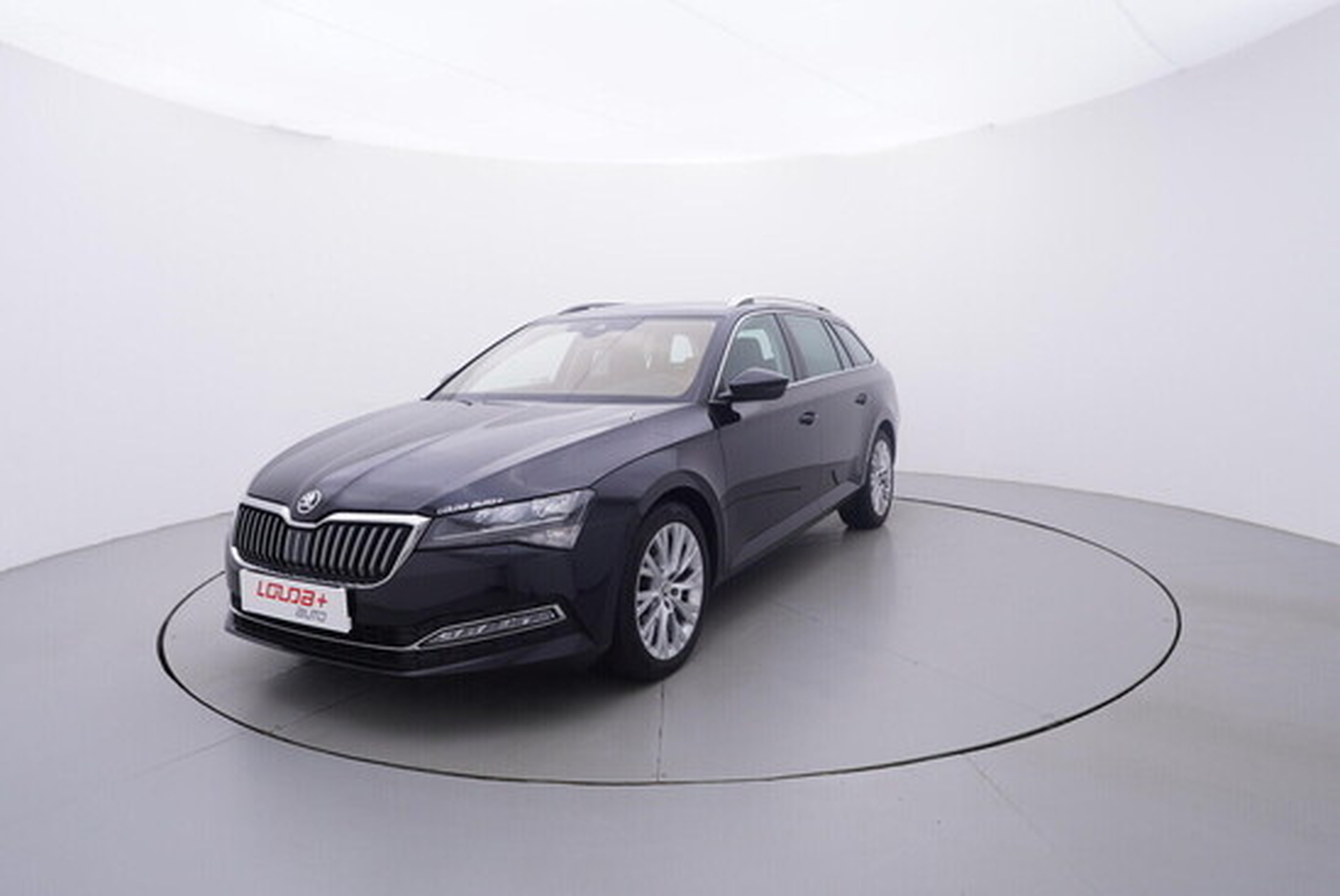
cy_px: 448
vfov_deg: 56.2
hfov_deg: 77.3
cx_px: 670
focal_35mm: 22
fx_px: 838
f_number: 5
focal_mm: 15
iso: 200
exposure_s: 1/80
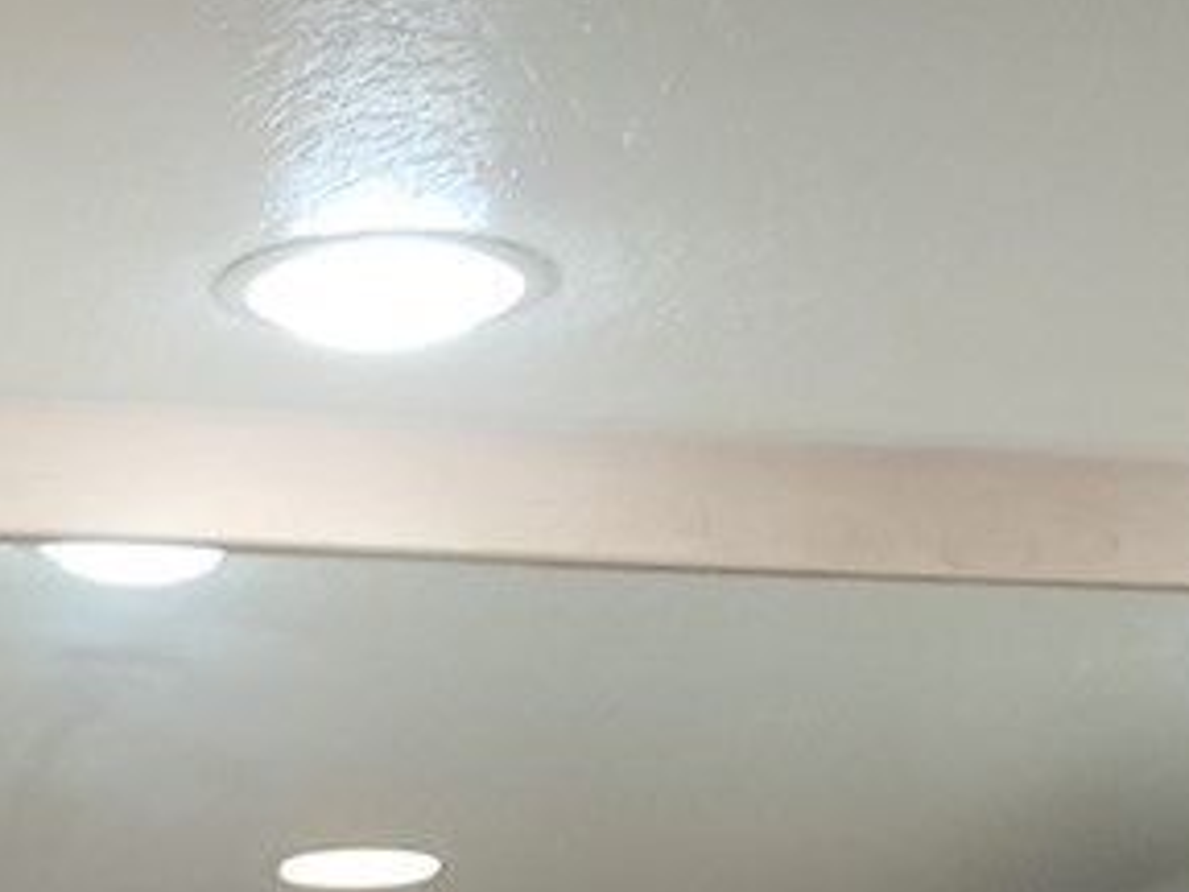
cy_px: 2247
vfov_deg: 9.9
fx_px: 4397
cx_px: 62
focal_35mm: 128
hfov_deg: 15.2
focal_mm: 6.4
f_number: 1.8
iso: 64
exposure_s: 1/60
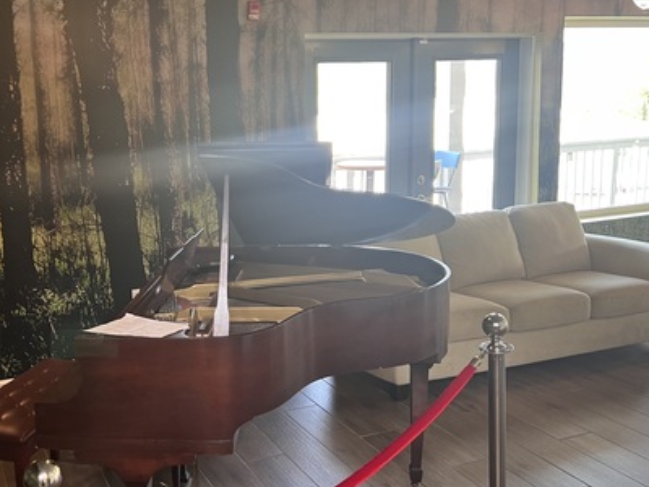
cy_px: 229
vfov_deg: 36.8
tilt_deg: -9.7
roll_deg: +2.8
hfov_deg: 47.2
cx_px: 224
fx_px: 731
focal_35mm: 39
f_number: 1.5
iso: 100
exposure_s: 1/60
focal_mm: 5.7
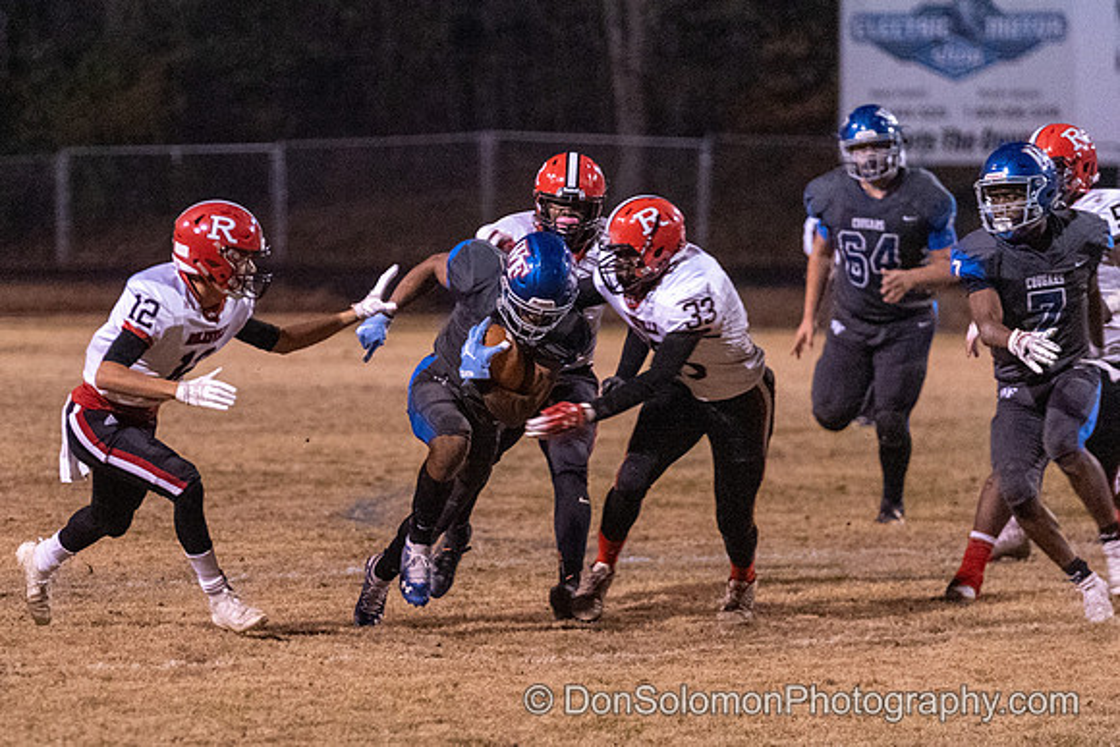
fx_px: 8343
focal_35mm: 268
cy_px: 376
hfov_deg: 7.7
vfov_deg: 5.1
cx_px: 353
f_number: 2.8
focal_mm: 176
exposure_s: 1/640
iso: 8000
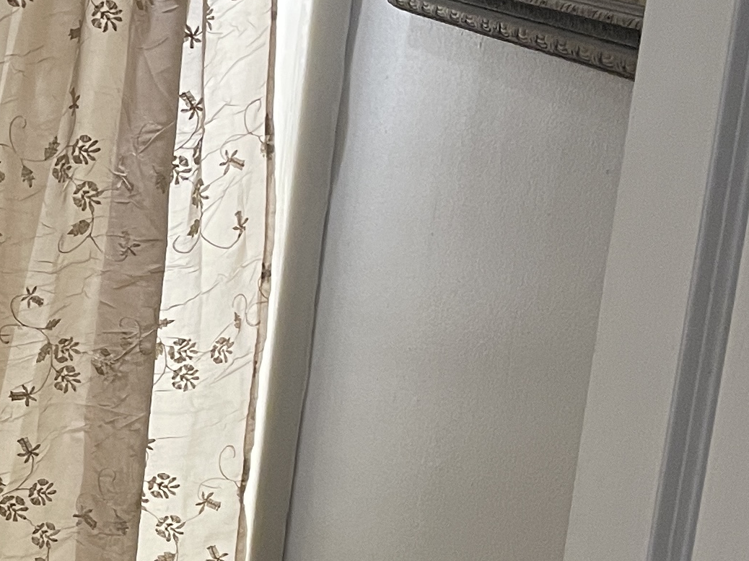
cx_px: -517
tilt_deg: -19.6
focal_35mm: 101
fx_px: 2185
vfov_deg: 14.2
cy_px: 666
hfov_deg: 16.8
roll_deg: +1.0
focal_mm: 4.2
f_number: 1.6
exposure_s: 1/60
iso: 160
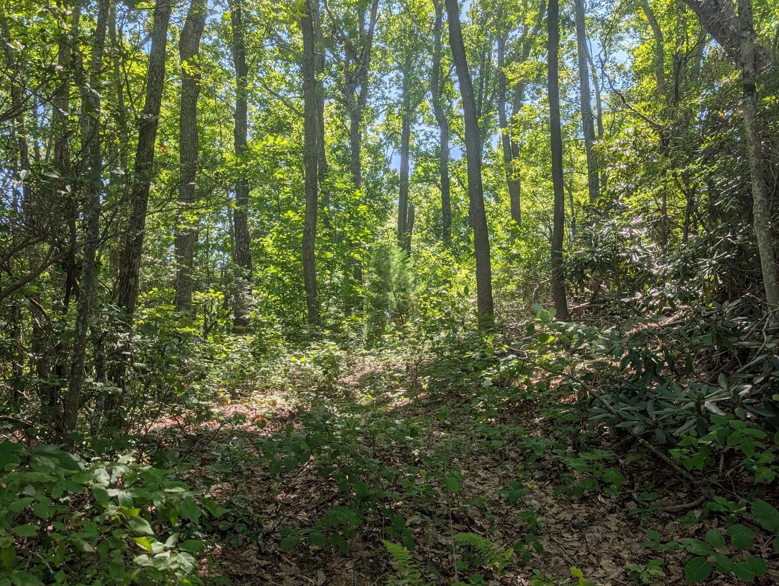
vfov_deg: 49.7
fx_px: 631
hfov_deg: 63.3
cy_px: 340
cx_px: 358
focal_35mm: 28
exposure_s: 1/1143
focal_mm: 6.9
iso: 20
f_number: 1.68
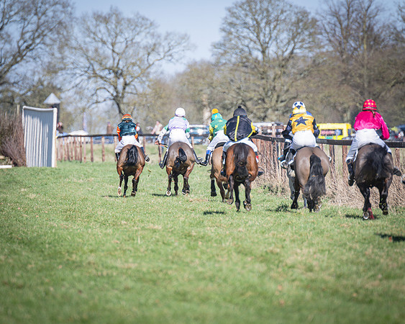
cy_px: 162
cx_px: 202
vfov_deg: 3.3
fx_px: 5670
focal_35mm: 473
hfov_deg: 4.1
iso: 125
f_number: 4
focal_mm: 280
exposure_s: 1/1000
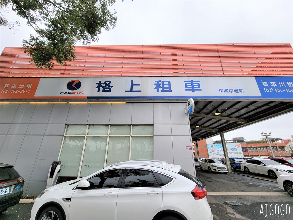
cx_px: 146
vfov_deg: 89.9
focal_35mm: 13
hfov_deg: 106.2
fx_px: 110
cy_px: 110
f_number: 2.2
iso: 50
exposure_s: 1/722
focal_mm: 2.2
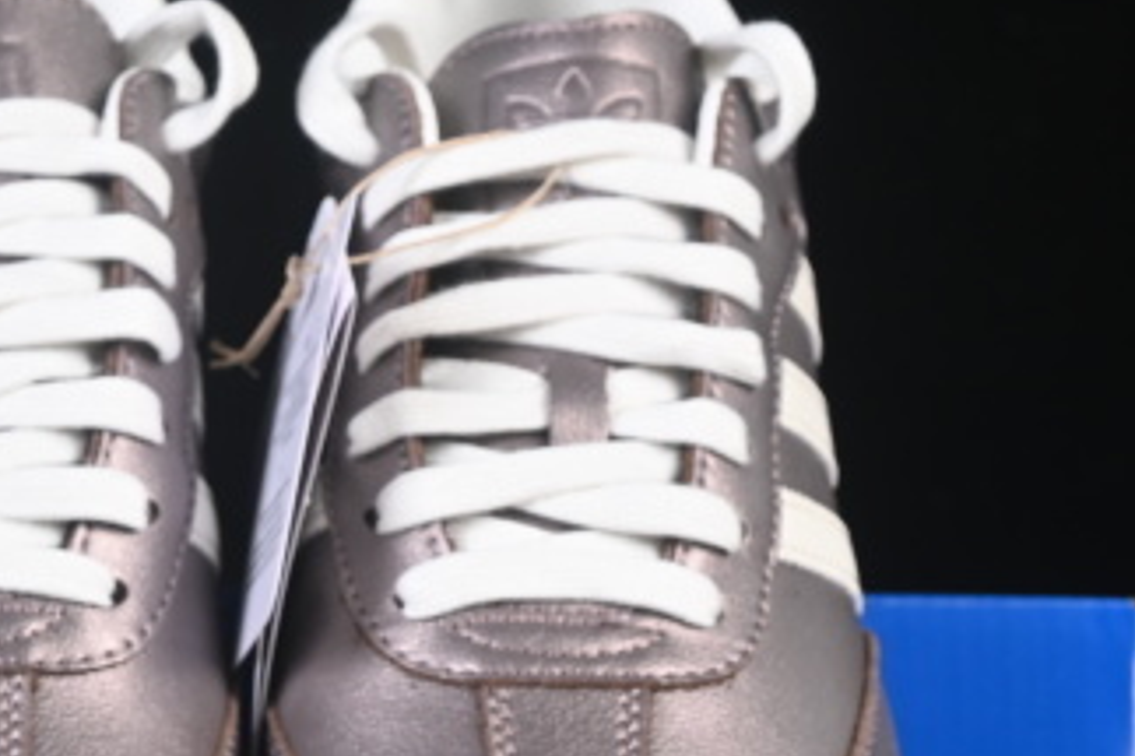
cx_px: 264
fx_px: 5861
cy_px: 575
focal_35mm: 186
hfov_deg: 11.0
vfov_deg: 7.4
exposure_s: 1/60
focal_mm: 50
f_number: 7.1
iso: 160
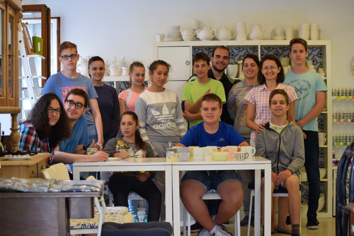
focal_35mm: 82
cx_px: 177
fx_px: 811
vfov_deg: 16.6
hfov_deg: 24.6
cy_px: 118
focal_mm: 55
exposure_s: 1/50
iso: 200
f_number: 4
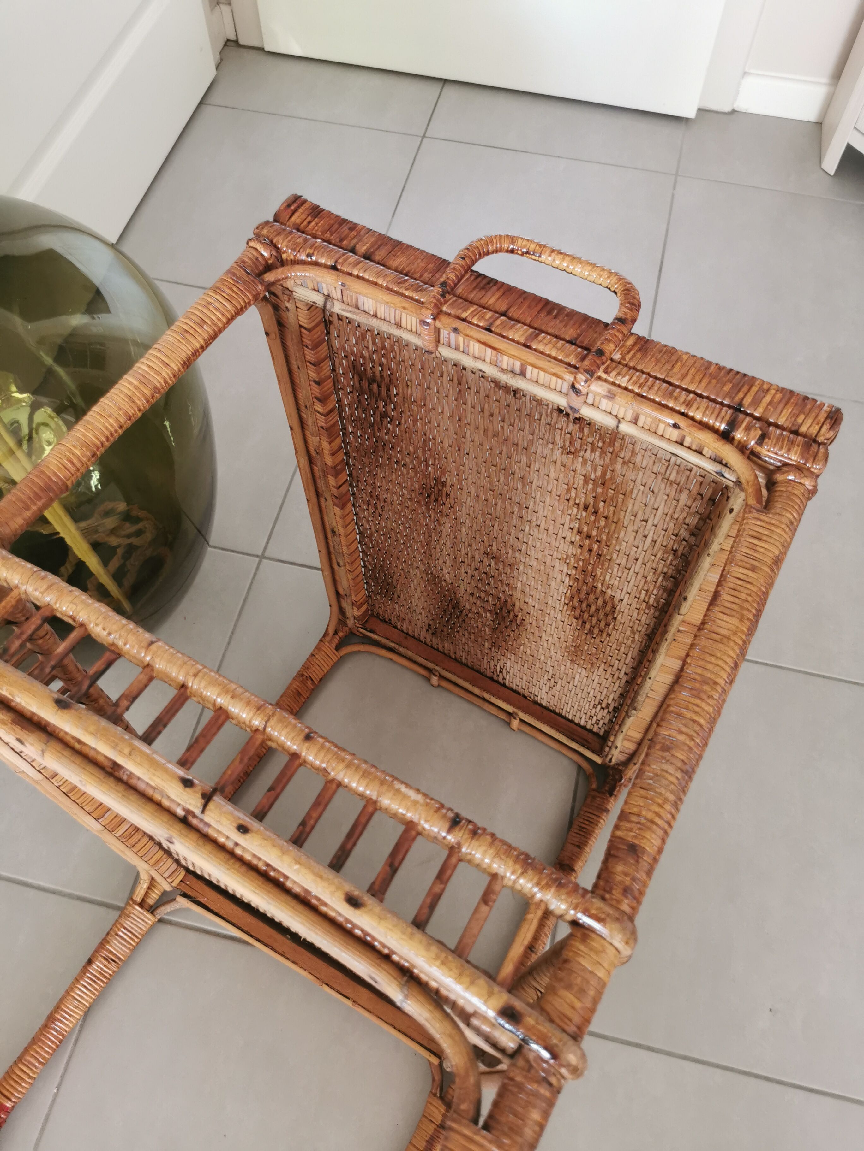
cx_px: 432
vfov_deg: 65.3
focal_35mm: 27
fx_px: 899
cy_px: 576
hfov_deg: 51.4
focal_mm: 5.56
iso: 160
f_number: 1.6
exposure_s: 1/100
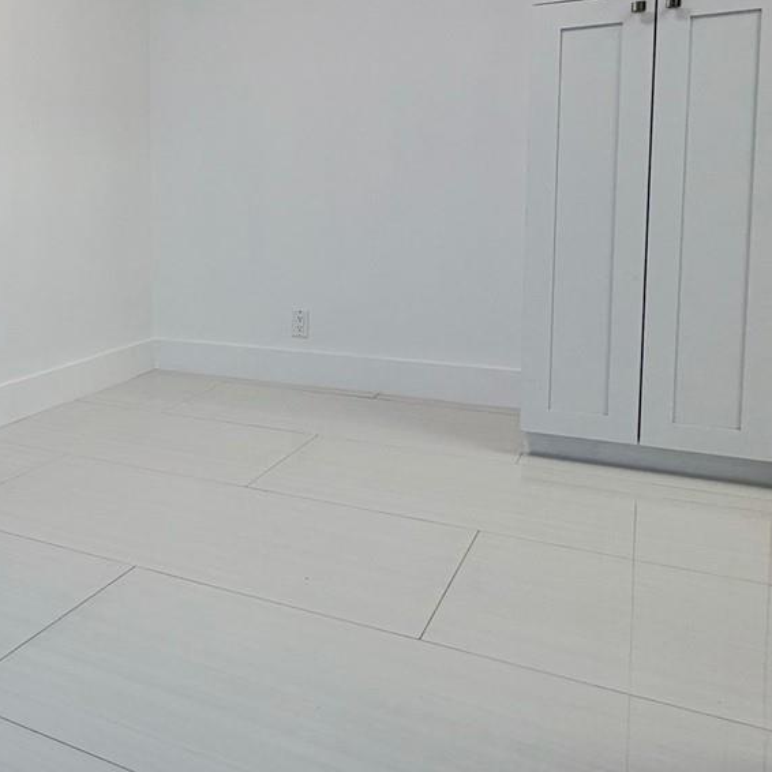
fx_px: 883
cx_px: 95
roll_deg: +0.9
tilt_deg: -3.8
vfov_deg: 46.6
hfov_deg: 43.6
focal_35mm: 35
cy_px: 270
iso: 80
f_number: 2.2
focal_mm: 2.22
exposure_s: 1/120
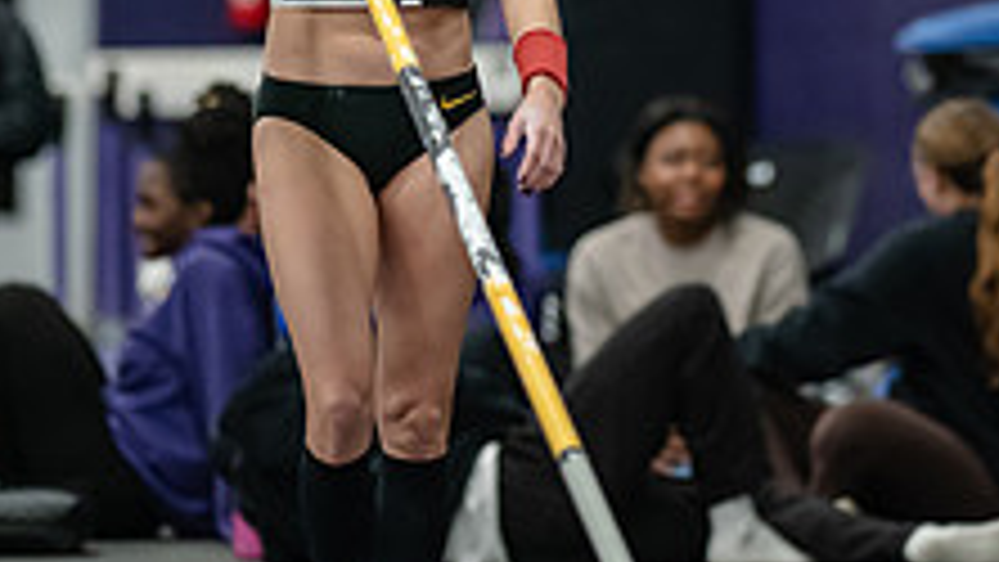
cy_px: -85
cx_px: 522
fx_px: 16904
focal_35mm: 638
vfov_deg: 1.9
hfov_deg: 3.4
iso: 5000
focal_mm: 300
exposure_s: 1/400
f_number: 2.8
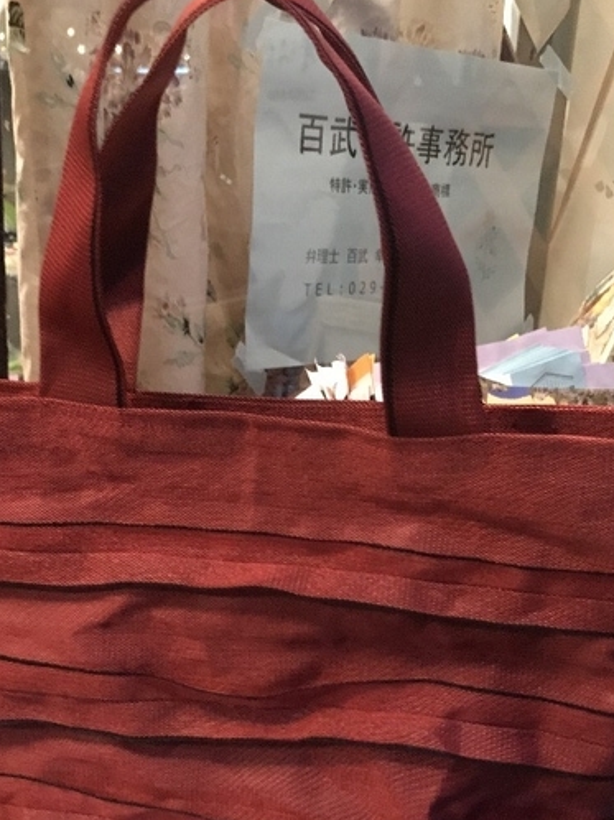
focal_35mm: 45
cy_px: 543
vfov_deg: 41.6
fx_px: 1065
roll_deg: -0.8
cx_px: 303
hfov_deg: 32.2
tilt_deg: -19.8
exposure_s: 1/17
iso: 250
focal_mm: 3.99
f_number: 1.8
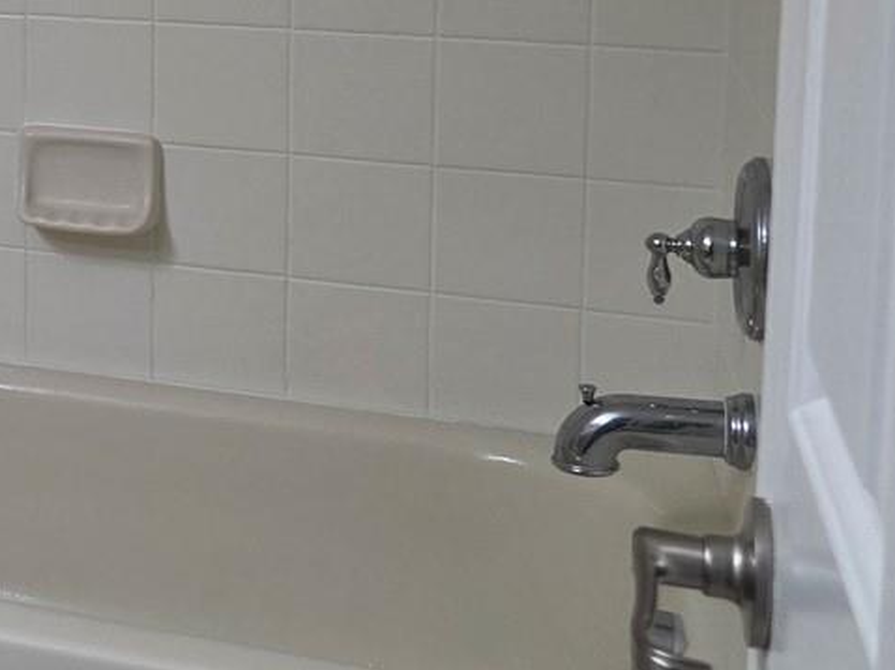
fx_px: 1990
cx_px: -575
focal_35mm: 77
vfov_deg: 18.2
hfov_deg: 20.3
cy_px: -122
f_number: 1.7
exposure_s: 1/120
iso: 200
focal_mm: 6.3
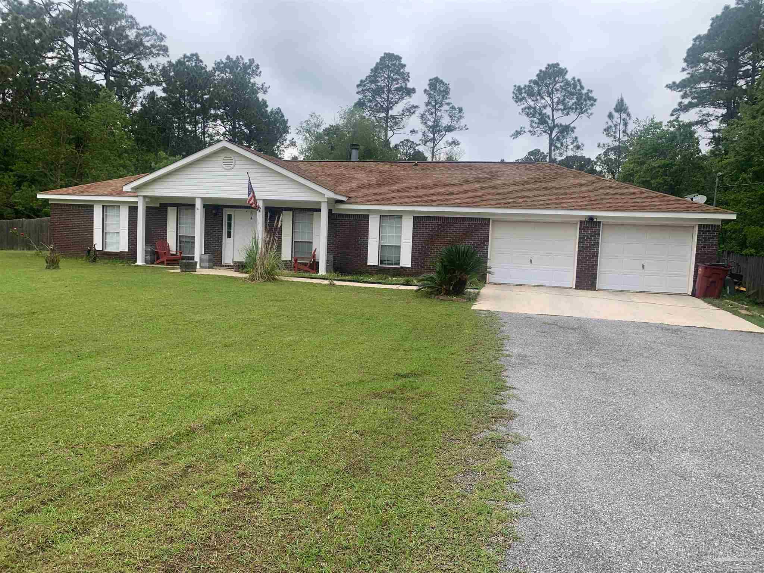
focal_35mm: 26
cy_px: 286
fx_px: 574
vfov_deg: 53.1
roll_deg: -2.5
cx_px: 382
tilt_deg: -5.7
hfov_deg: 67.3
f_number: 1.8
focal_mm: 4.25
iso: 25
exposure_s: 1/673
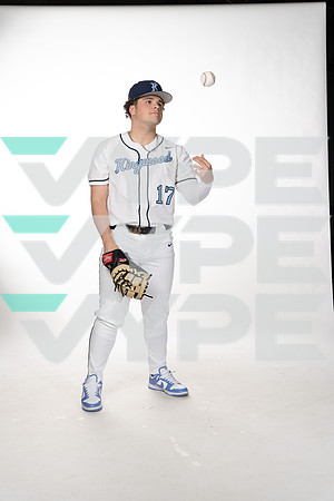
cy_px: 250
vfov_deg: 39.6
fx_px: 696
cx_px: 167
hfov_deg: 27.0
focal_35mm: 50
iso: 400
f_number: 6.3
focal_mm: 50
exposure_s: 1/250
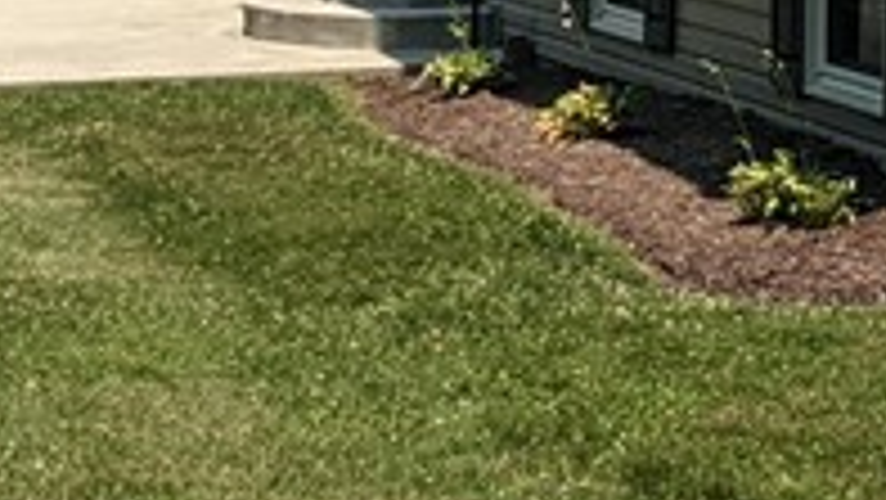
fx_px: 3596
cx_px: 1381
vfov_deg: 7.7
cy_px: -441
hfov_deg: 13.2
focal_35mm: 153
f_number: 1.73
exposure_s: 1/2611
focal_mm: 4.38
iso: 69
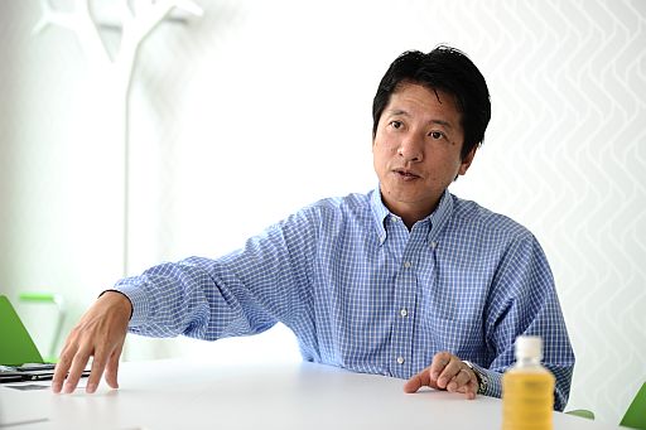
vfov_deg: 13.7
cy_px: 215
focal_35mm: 100
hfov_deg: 20.4
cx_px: 323
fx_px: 1794
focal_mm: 100
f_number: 3.2
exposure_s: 1/160
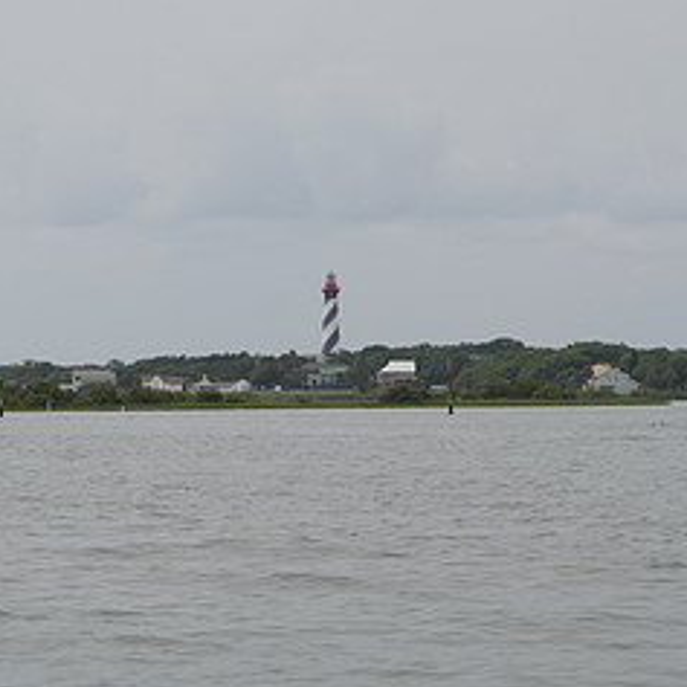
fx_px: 4199
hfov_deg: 9.4
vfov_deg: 9.4
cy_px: 320
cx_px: 420
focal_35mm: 187
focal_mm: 90
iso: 125
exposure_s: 1/2000
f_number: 4
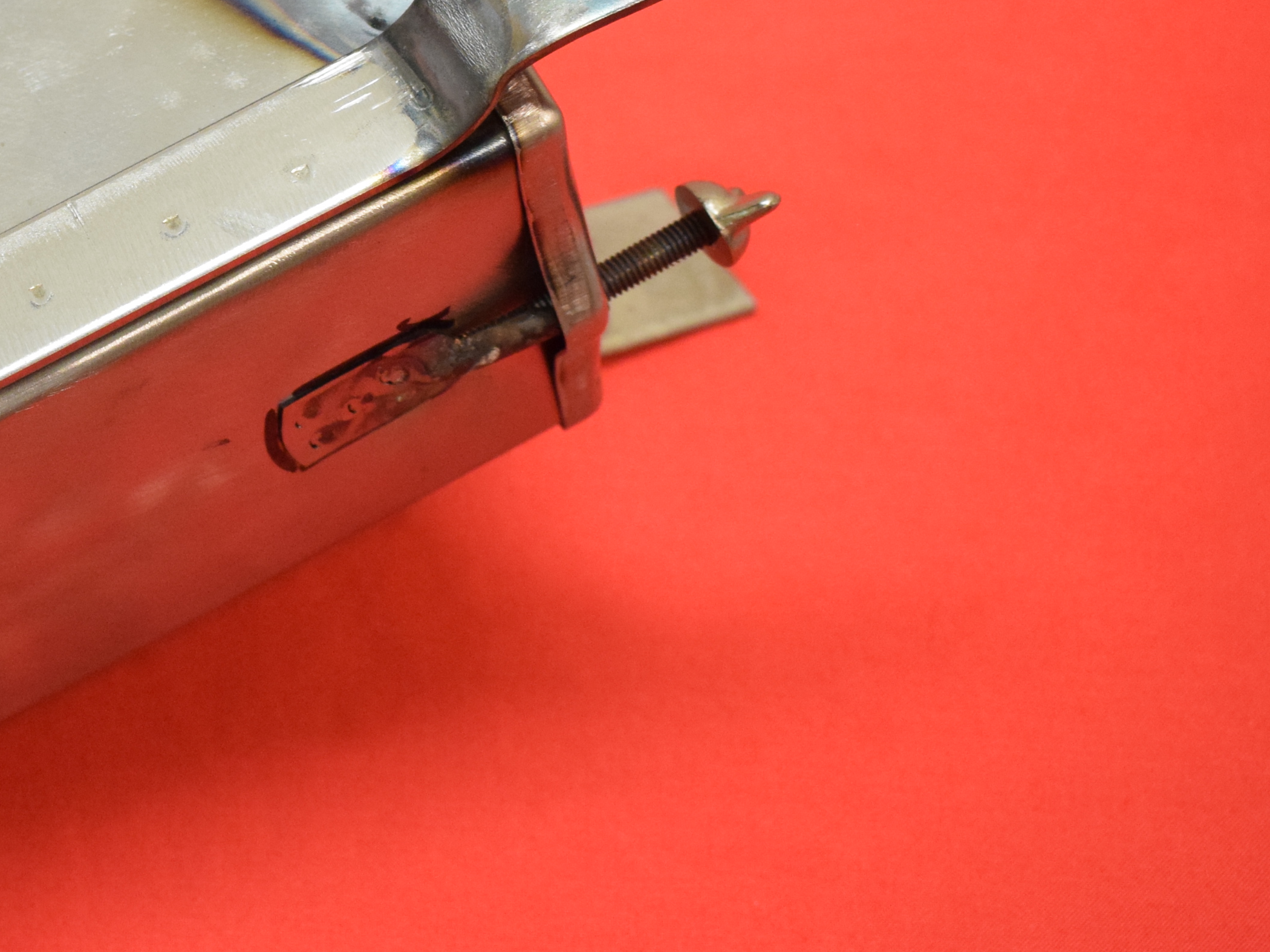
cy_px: 222
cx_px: 139
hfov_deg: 26.5
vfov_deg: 20.5
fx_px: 2606
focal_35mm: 71
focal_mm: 23
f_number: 5
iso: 2000
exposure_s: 1/125
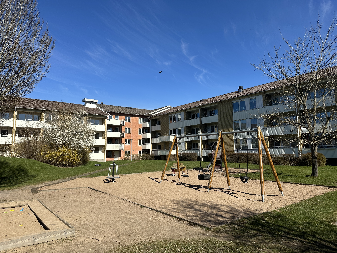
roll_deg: +0.7
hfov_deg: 71.6
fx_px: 234
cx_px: 168
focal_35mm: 24
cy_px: 126
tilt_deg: +5.7
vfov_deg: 56.8
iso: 80
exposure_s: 1/5000
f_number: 1.78
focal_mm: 6.86
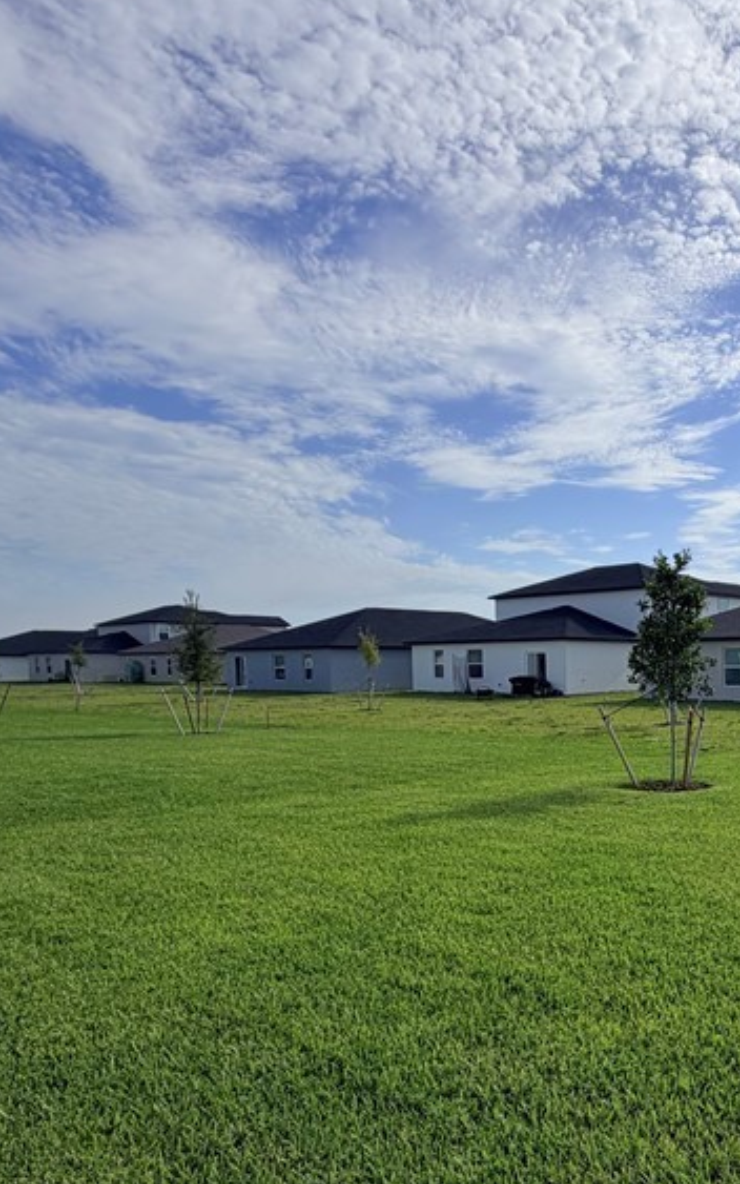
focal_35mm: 27
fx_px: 871
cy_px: 717
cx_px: 755
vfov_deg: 67.6
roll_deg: +0.6
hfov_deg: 39.9
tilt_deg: -3.6
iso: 20
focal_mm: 2.22
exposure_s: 1/1572
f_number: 2.2
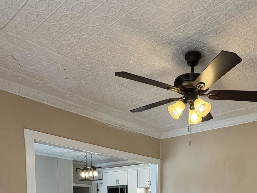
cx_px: 166
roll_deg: -1.8
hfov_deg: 50.7
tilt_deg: -7.6
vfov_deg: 32.2
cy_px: 236
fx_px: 267
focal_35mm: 36
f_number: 2.2
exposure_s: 1/120
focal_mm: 2.22
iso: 160
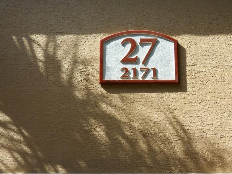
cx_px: 140
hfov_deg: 16.0
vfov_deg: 12.0
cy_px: 72
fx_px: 824
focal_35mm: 123
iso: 80
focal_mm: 17.6
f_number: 5.5
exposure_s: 1/160
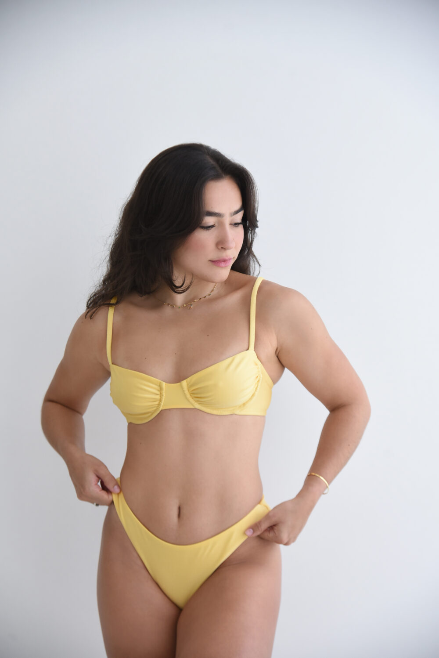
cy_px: 329
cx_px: 220
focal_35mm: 75
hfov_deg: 18.2
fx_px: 1371
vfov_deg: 27.0
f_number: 4
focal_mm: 75
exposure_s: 1/250
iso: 800
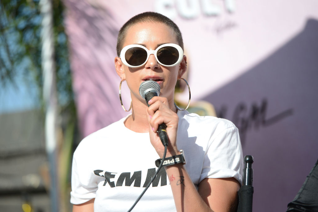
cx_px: 159
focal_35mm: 200
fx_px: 1768
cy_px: 106
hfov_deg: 10.3
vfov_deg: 6.9
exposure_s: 1/4000
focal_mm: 200
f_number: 4.5
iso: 400
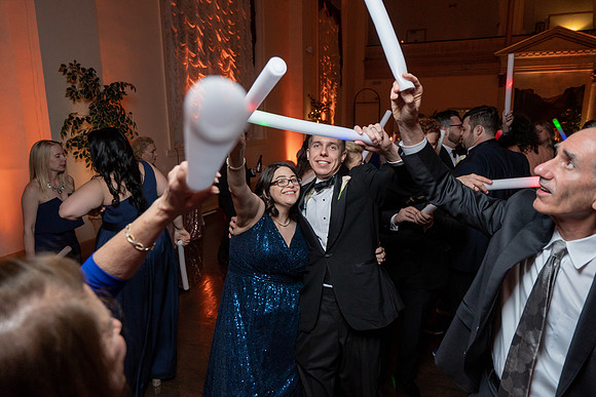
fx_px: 400
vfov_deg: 52.9
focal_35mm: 24
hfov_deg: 73.4
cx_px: 298
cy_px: 198
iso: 2000
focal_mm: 24
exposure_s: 1/200
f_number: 4
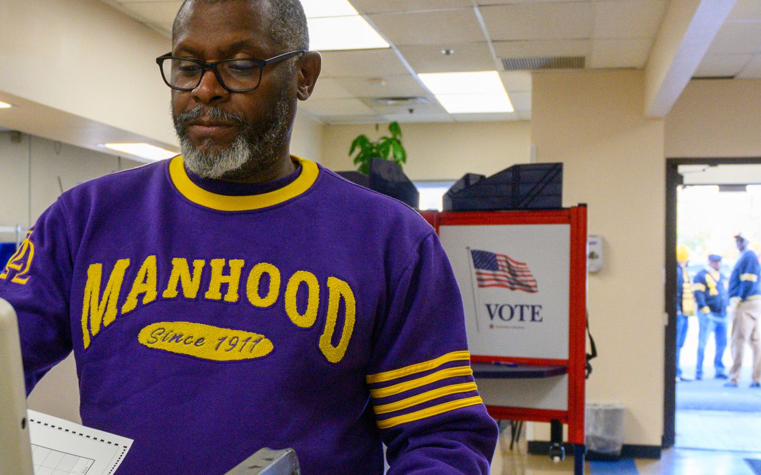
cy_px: 268
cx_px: 232
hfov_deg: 32.1
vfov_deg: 20.6
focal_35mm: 63
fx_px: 1306
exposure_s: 1/125
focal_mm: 16.5
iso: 450
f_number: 3.5
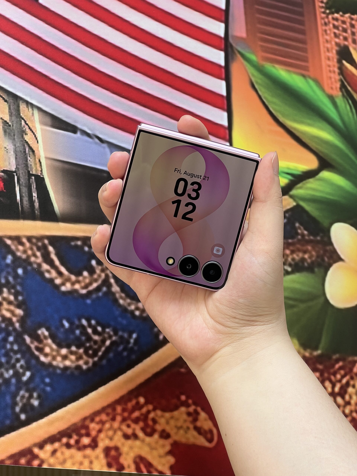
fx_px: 1059
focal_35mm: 77
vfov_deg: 25.3
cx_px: 178
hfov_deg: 19.1
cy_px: 238
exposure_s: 1/110
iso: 32
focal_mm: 9
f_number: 2.8
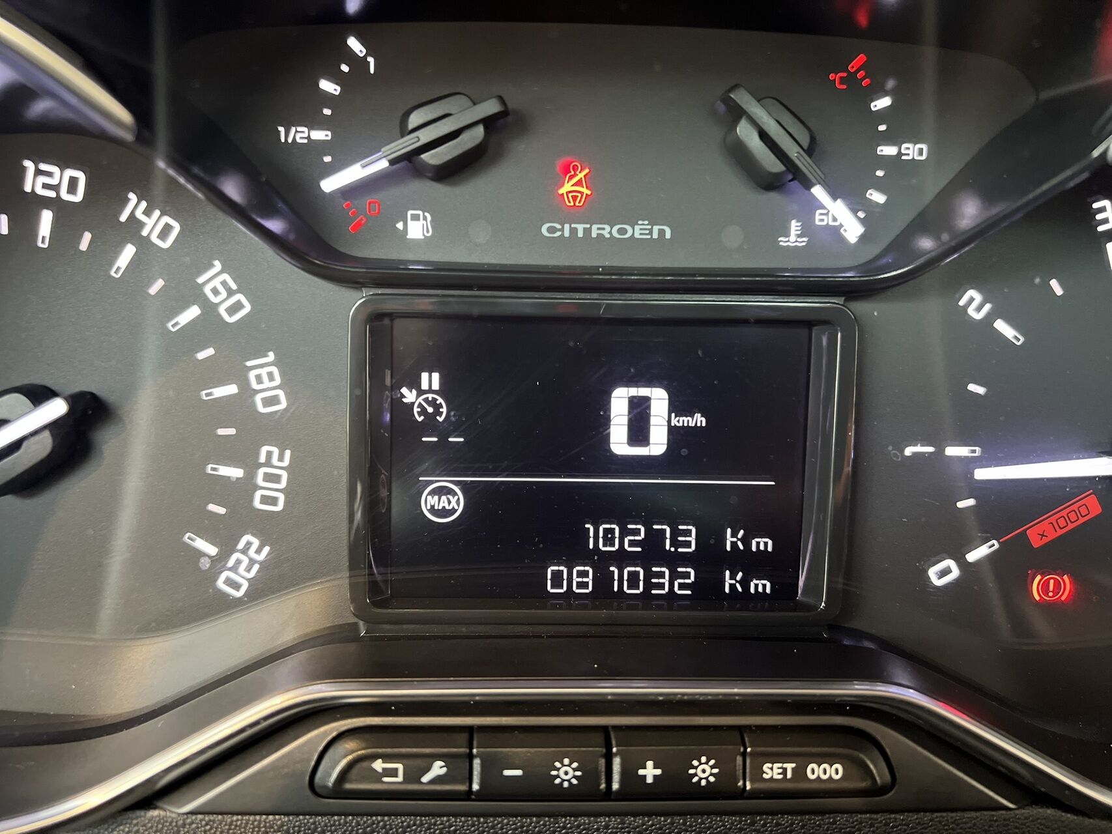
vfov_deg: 53.1
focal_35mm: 26
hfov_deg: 67.3
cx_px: 556
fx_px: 835
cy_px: 417
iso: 400
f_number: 1.5
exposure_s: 1/33
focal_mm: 5.7
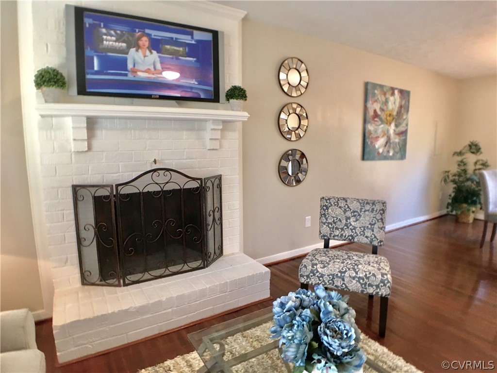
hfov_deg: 61.7
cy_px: 186
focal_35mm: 29
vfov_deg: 48.2
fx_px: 416
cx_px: 248
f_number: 2.2
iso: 100
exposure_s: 1/30
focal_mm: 4.15
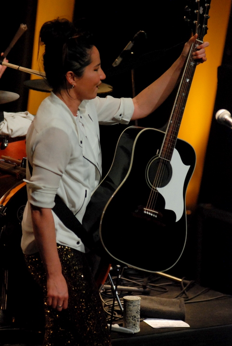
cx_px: 116
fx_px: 2891
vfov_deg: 6.9
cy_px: 173
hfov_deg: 4.6
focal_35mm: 300
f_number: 2.8
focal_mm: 200
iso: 1600
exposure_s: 1/640
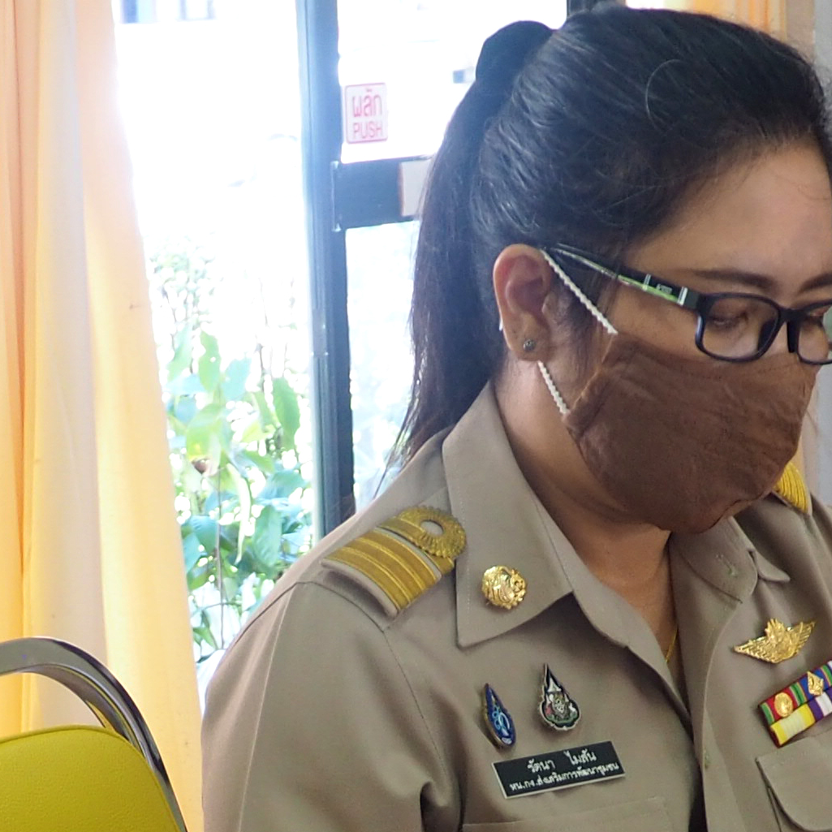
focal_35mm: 151
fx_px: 4106
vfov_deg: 11.1
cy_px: 1234
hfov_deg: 11.5
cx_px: 174
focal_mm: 19
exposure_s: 1/30
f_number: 4.4
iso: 320
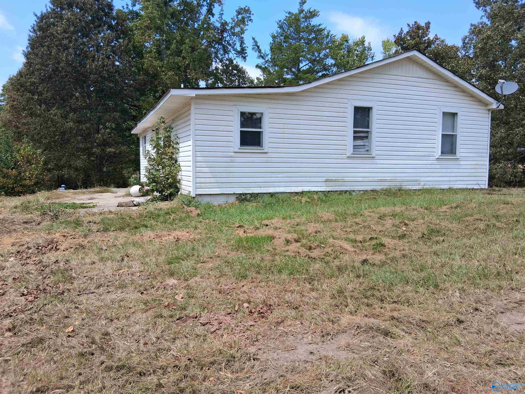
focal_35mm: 26
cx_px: 262
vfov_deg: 53.1
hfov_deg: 67.3
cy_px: 197
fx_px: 394
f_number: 1.8
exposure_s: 1/419
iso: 25
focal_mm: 3.98
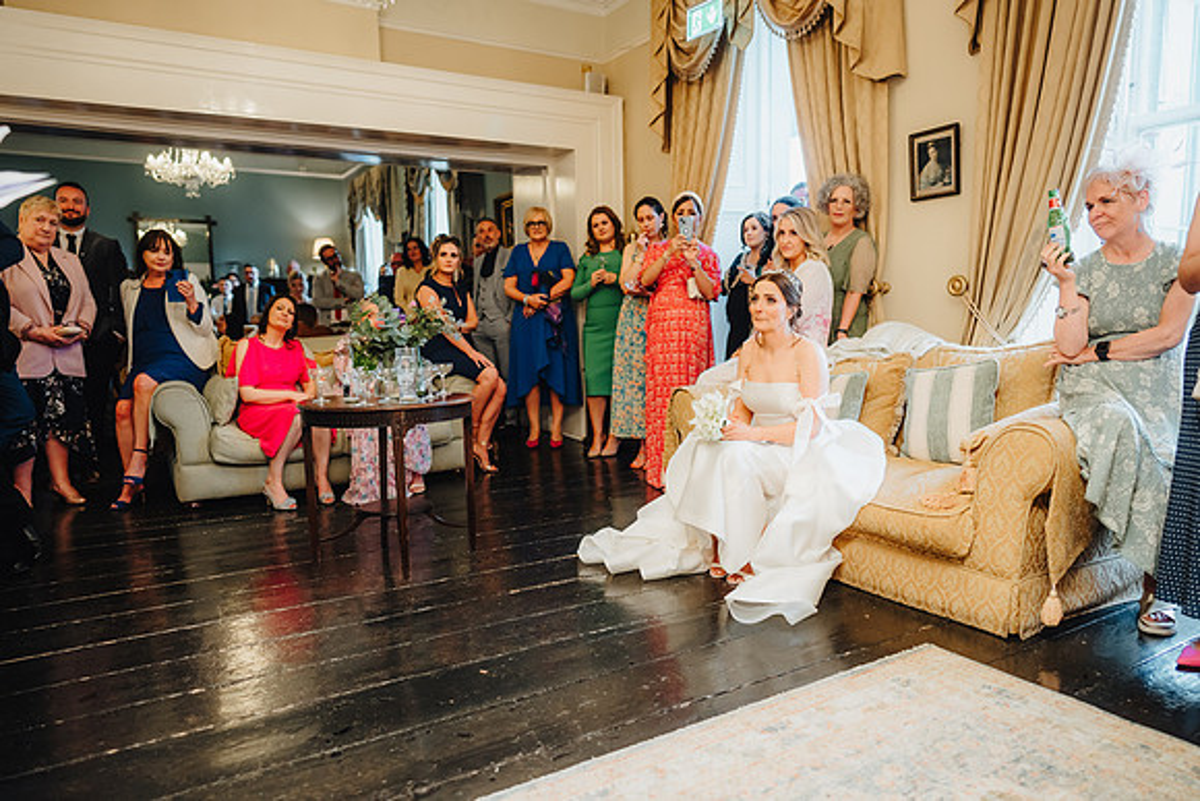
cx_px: 600
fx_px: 800
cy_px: 400
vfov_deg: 53.2
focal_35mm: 24
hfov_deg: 73.7
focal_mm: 24
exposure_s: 1/200
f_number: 2
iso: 640
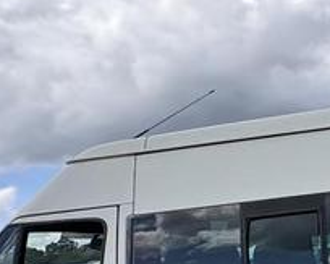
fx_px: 586
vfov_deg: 24.5
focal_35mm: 60
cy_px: 245
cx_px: 476
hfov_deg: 25.1
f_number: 2.2
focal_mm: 2.22
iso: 40
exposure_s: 1/1637
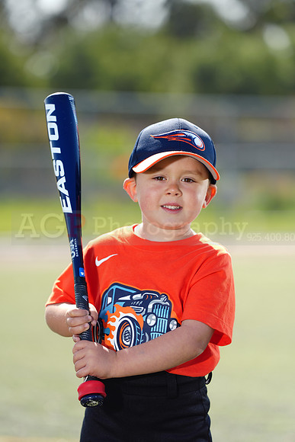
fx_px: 2457
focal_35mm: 200
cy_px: 221
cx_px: 148
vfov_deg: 10.3
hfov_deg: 6.9
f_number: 4
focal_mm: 200
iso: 50
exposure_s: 1/250
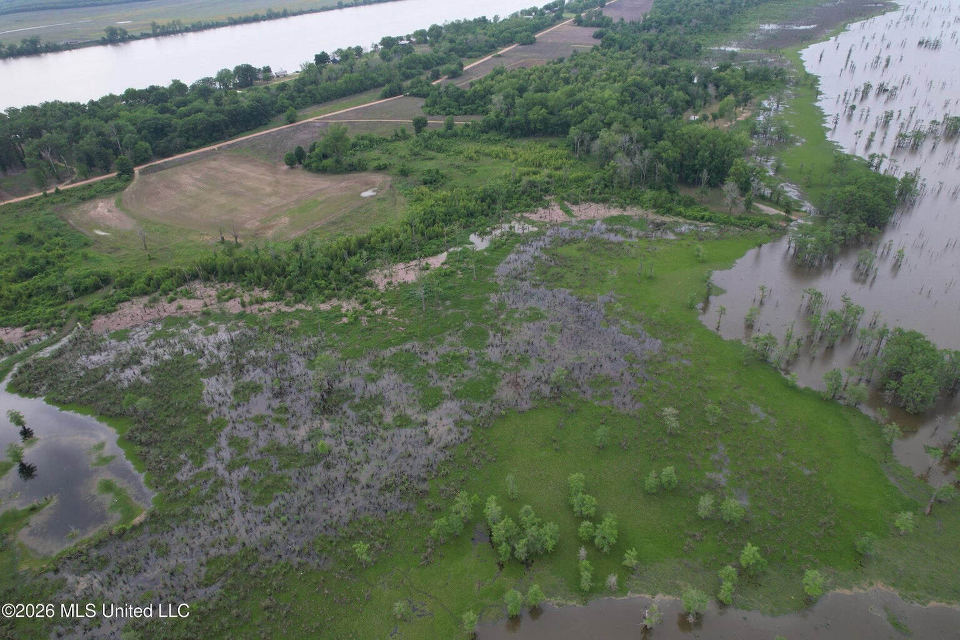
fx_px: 587
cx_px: 480
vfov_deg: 57.2
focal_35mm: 22
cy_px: 320
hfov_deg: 78.6
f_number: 2.8
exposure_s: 1/350
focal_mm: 8.4
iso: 100
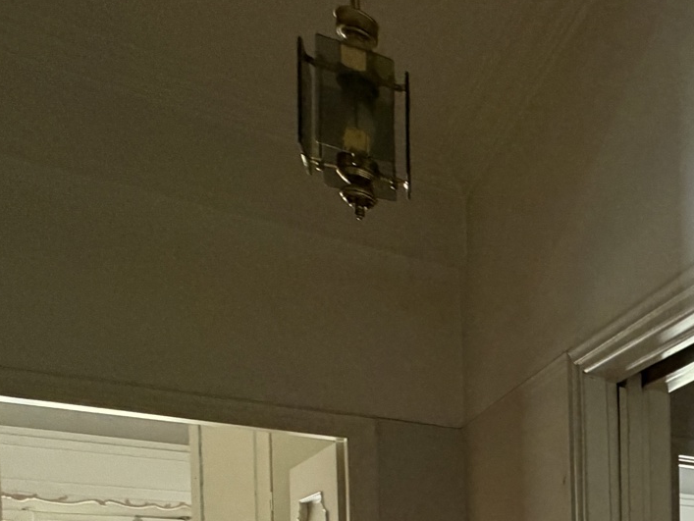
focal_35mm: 38
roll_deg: +0.2
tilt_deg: -2.0
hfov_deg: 33.5
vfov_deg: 31.4
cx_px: 930
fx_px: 762
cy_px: 631
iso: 320
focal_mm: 2.22
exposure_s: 1/72
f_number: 2.2
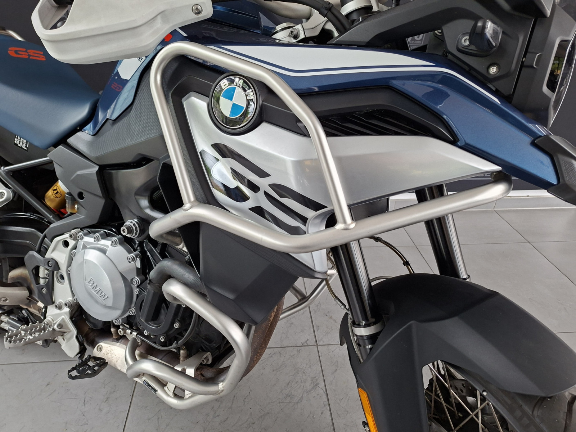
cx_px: 288
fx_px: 383
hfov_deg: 73.9
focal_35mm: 23
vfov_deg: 58.9
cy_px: 216
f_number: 1.8
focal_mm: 5.54
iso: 200
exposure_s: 1/120
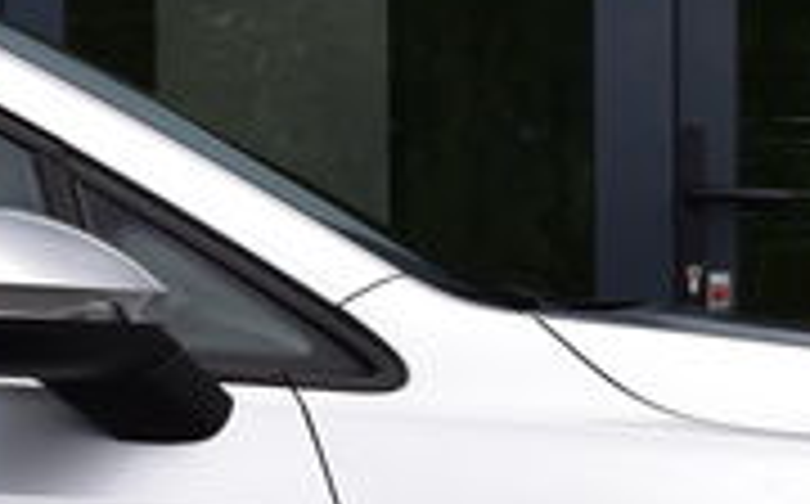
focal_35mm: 357
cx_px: 963
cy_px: 430
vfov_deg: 3.7
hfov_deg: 5.9
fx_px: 7871
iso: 400
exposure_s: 1/320
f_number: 10
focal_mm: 42
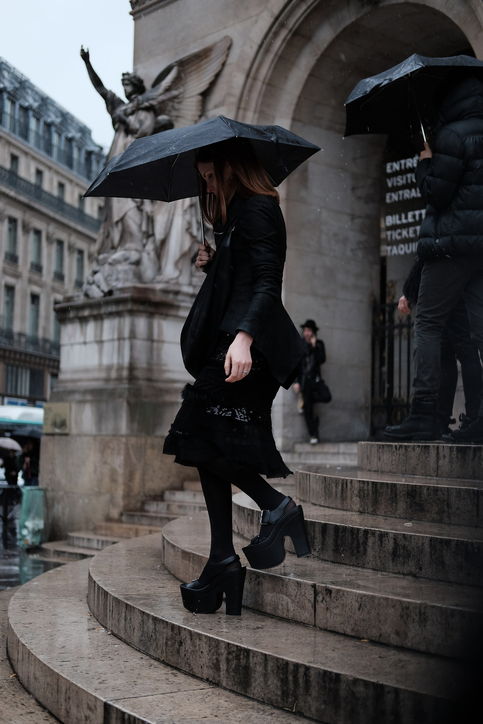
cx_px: 242
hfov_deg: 25.5
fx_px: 1067
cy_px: 362
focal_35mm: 53
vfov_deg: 37.5
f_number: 2
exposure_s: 1/1000
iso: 800
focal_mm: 35
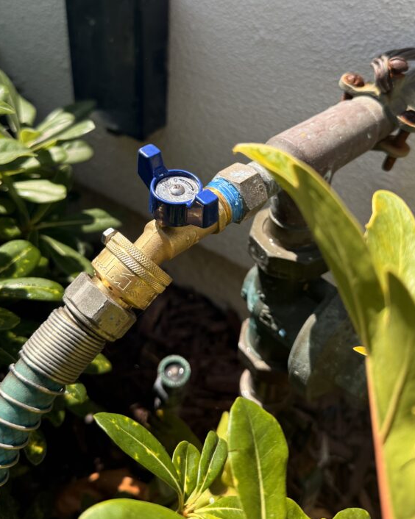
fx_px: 522
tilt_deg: -36.2
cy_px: 211
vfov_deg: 52.6
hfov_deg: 43.3
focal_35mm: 34
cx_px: 205
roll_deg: -6.5
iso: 100
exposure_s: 1/2110
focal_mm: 6.76
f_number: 1.78
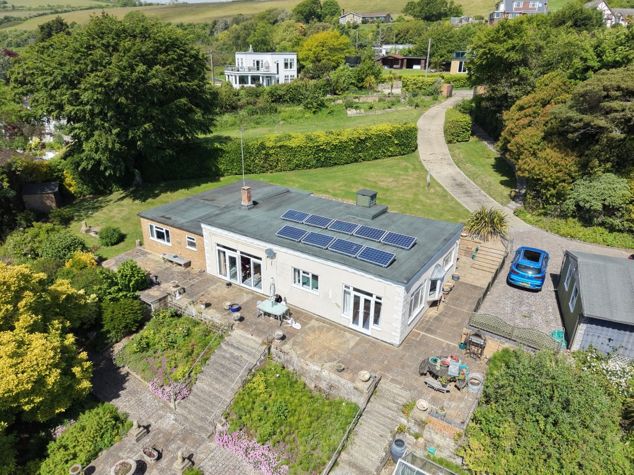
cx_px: 317
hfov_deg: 71.6
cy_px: 238
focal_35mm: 24
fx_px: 440
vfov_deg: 56.8
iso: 350
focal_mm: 8.67
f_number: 1.8
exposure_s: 1/6000
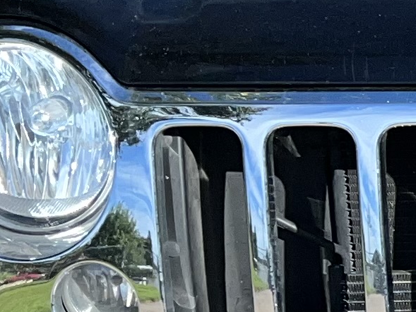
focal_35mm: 178
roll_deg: +1.1
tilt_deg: -21.4
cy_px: 258
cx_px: 960
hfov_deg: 9.9
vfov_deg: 8.3
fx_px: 2140
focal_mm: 5.7
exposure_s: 1/3968
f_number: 1.5
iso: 32
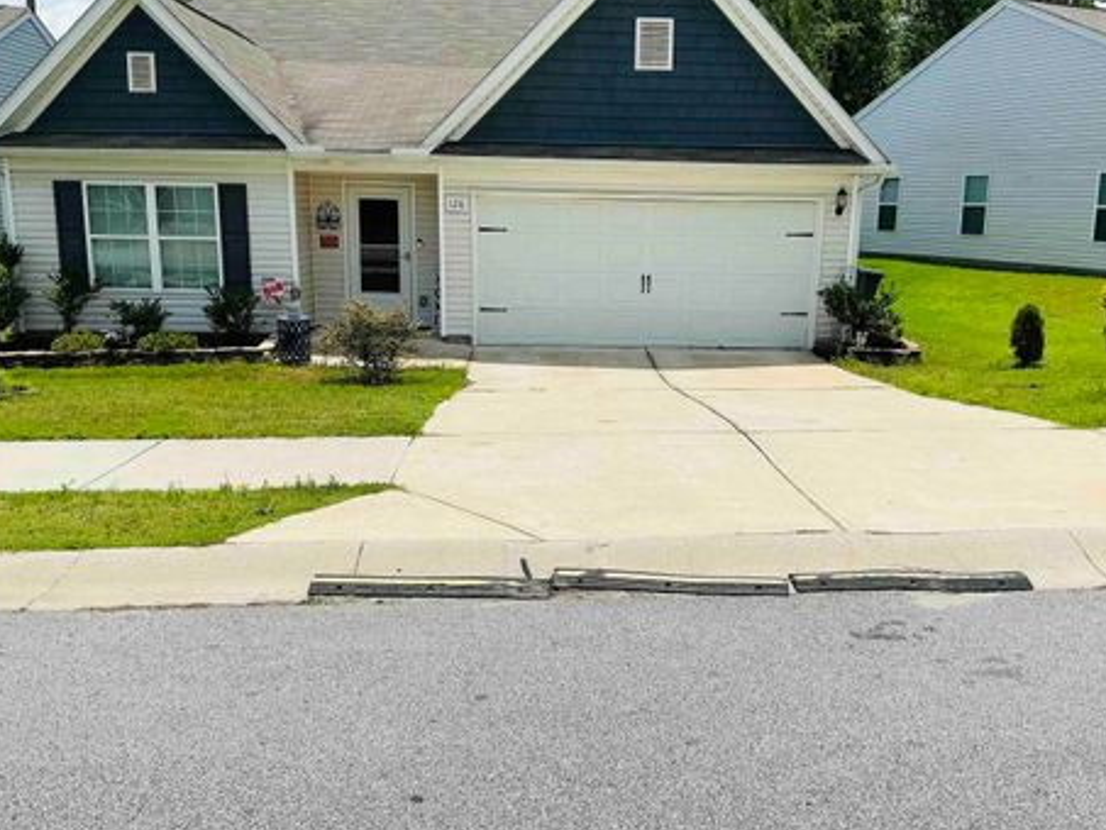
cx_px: 584
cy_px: 419
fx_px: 1023
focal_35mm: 32
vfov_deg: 44.2
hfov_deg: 56.8
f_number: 1.8
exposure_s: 1/3322
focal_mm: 3
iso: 25
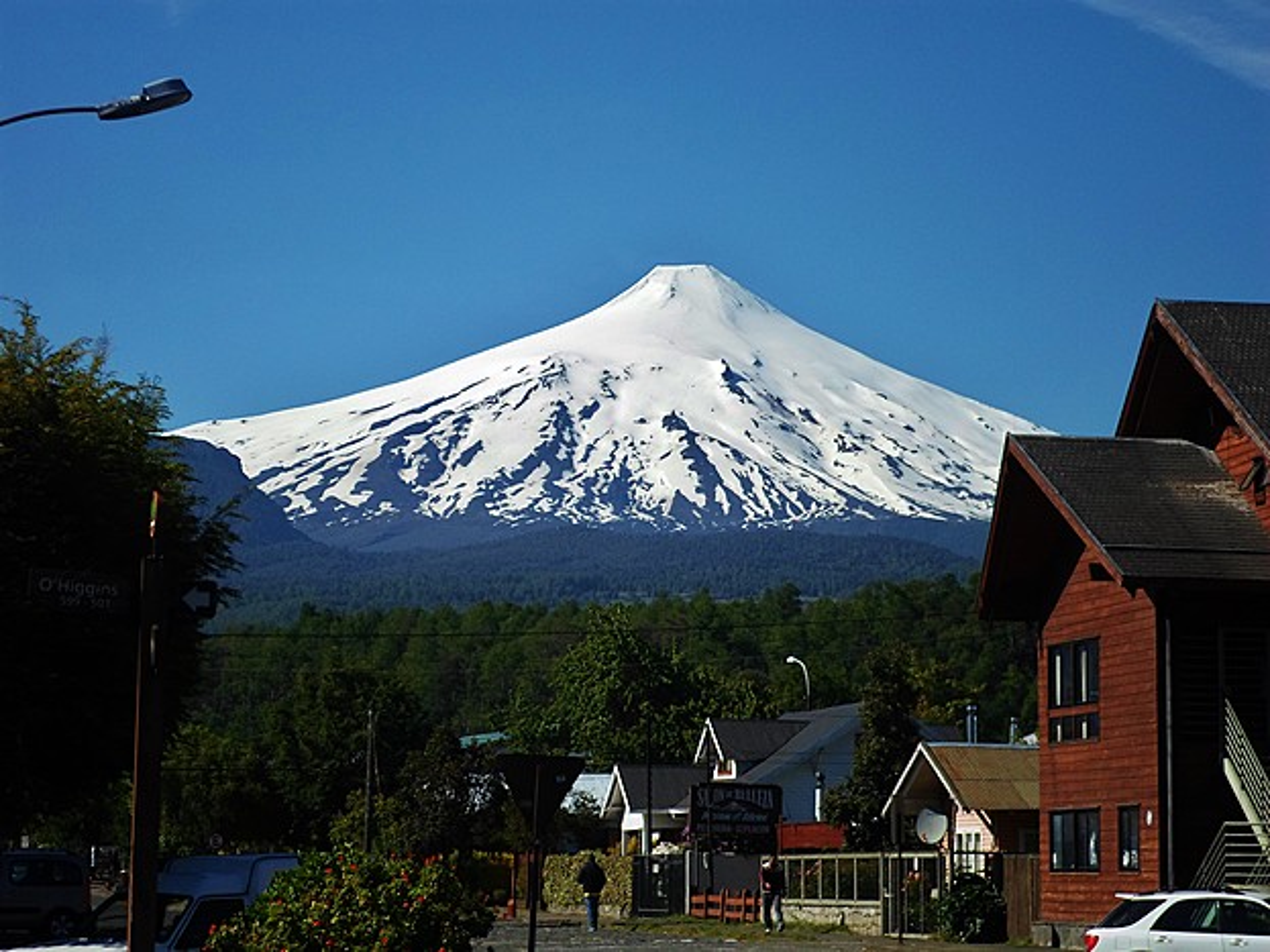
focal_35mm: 110
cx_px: 635
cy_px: 476
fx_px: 4035
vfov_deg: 13.5
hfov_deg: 17.9
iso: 80
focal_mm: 19.8
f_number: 5.7
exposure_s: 1/750
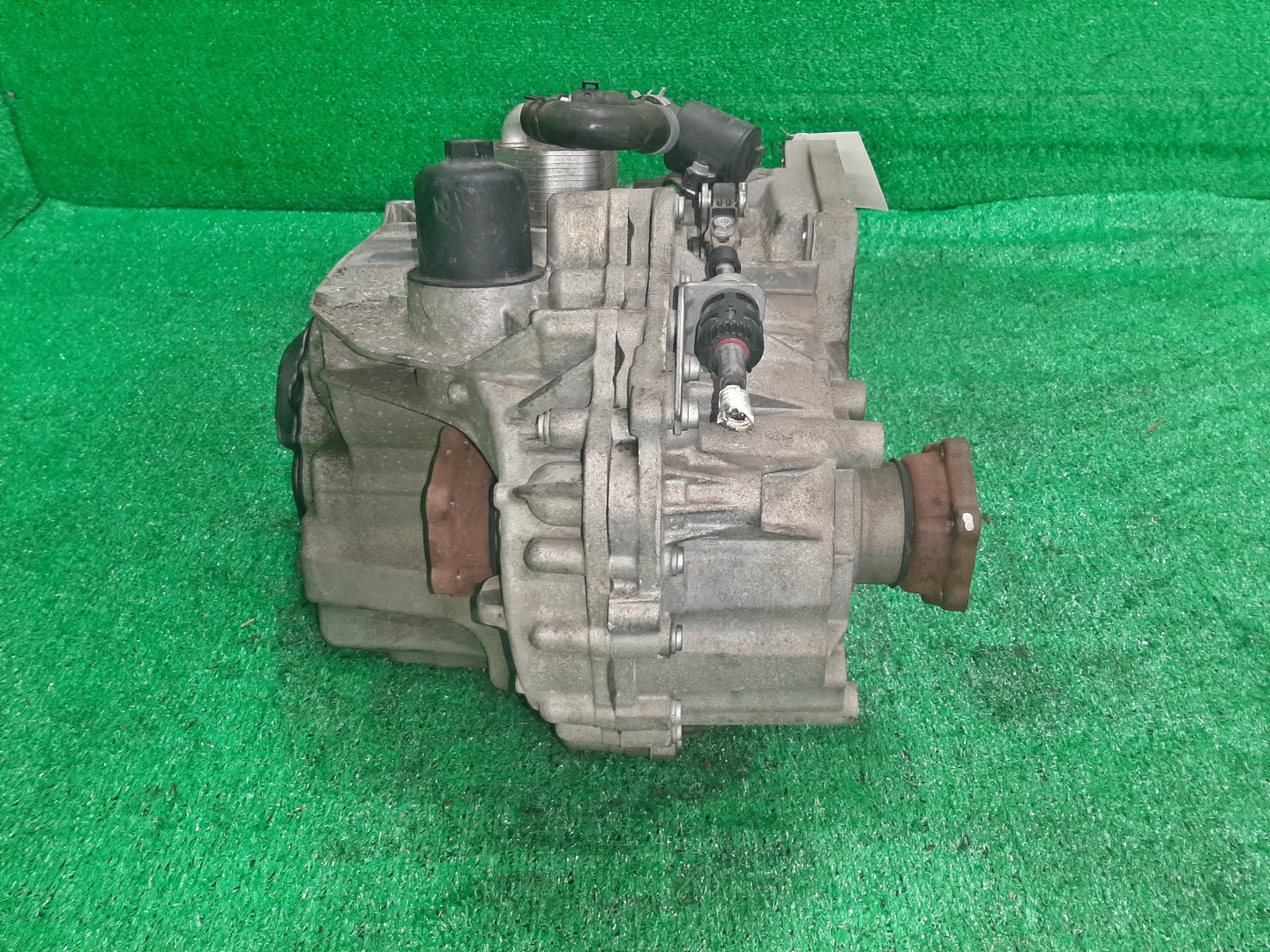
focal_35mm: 26
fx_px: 954
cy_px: 476
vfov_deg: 53.1
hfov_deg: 67.3
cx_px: 635
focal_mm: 3.93
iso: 141
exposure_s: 1/50
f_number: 1.7
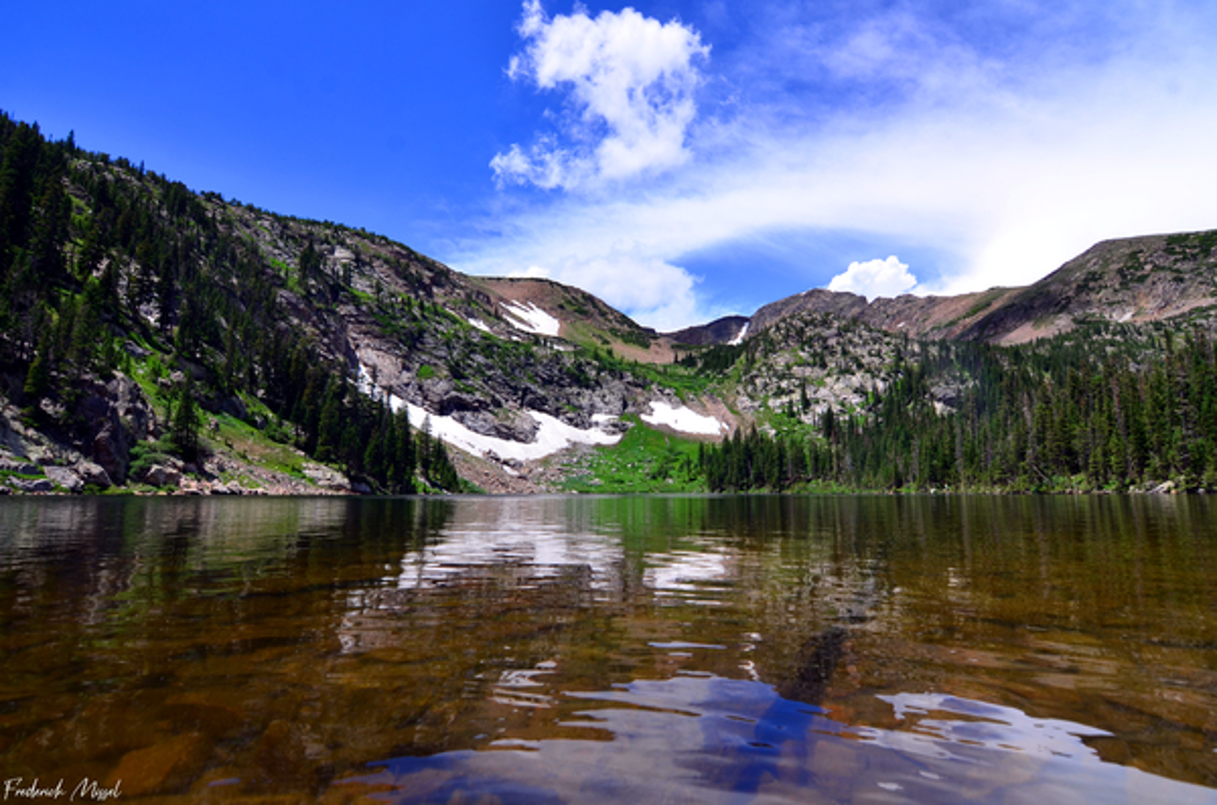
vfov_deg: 71.8
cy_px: 402
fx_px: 556
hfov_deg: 95.1
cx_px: 608
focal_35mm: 16
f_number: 7.1
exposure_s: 1/320
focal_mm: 11
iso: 100
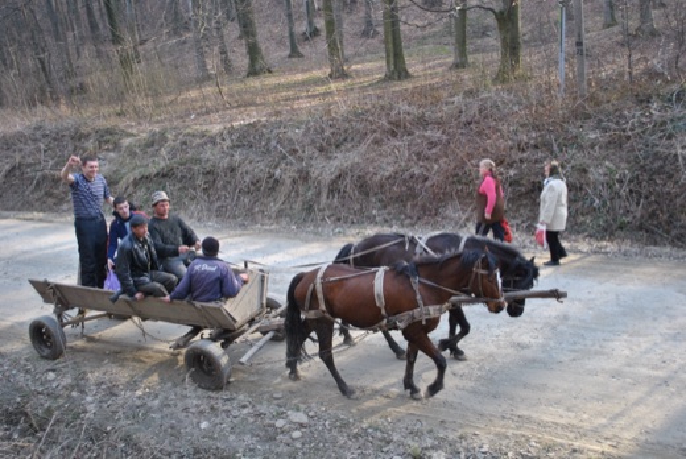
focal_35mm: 39
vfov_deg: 34.3
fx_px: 744
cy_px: 230
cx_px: 343
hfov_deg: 49.5
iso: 200
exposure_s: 1/160
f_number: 4.2
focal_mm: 26
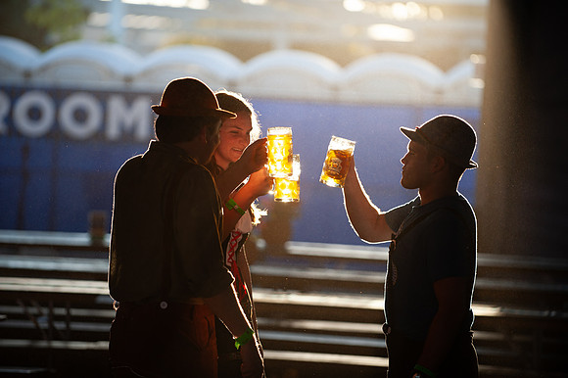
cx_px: 284
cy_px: 189
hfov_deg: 12.1
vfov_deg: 8.1
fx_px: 2681
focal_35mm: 170
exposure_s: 1/400
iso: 200
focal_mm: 170
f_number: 2.8
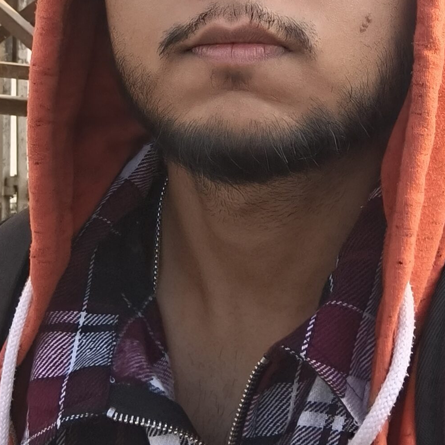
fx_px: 960
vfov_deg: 25.4
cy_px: 54
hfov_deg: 26.1
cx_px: 238
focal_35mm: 66
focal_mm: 3.61
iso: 101
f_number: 2.2
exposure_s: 1/1036
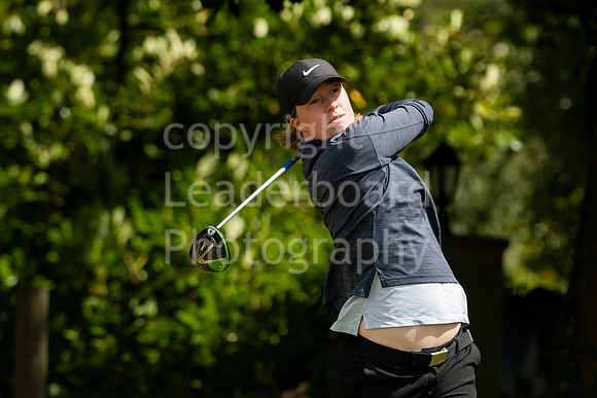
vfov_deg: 2.6
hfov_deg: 3.9
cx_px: 298
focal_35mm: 525
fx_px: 8708
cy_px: 199
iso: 800
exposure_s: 1/2000
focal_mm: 350
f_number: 6.3
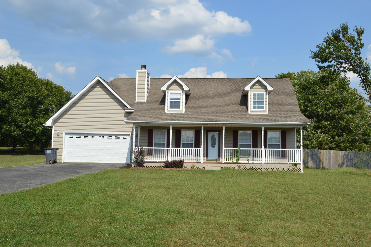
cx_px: 186
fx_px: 371
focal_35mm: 36
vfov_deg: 36.8
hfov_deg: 53.2
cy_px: 124
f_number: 9
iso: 100
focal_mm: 24
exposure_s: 1/320
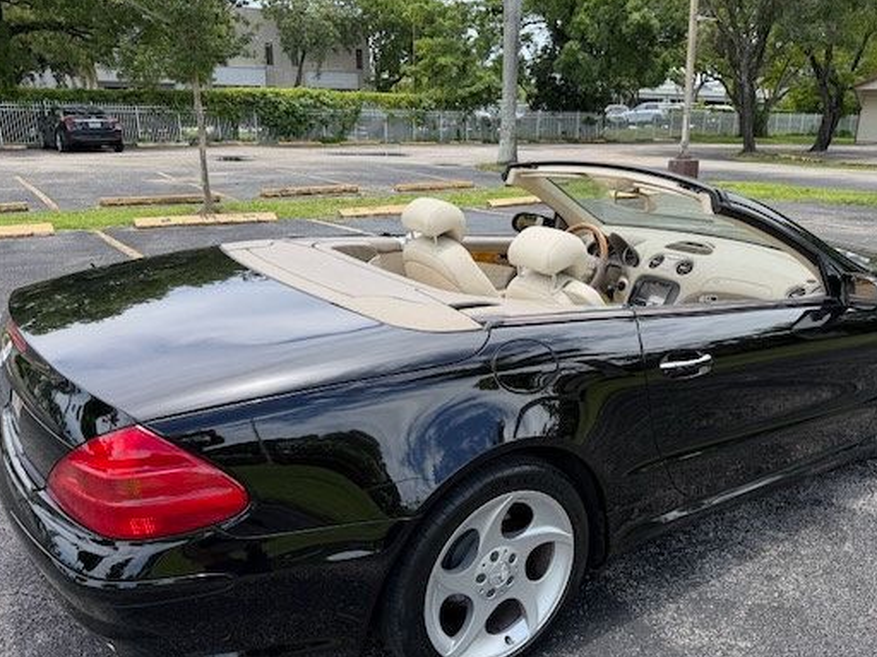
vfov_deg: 46.6
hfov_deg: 59.7
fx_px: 760
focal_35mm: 30
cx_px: 498
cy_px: 390
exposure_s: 1/1653
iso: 80
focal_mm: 6.76
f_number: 1.78
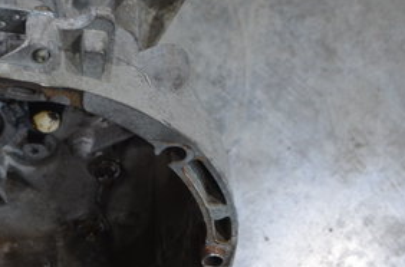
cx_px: -93
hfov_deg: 16.4
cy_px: 230
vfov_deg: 11.3
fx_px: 1345
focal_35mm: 120
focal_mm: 22
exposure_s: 1/60
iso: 640
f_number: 4
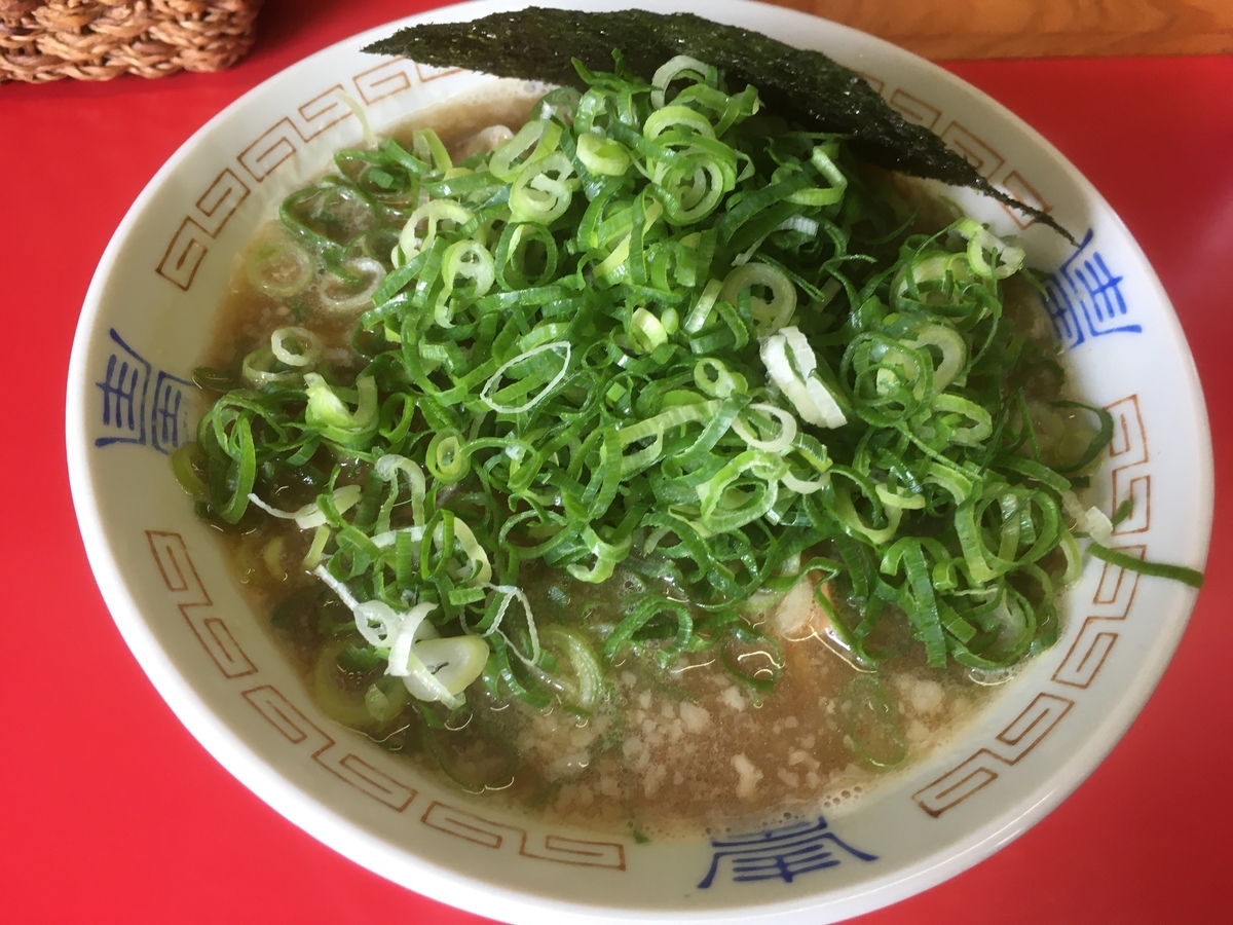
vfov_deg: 48.2
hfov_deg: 61.7
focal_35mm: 29
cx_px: 616
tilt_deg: -56.4
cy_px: 462
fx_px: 1033
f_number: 2.2
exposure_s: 1/30
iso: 50
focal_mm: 4.15
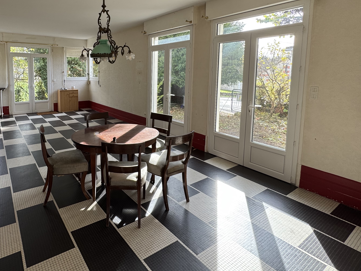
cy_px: 92
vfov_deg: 62.0
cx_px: 127
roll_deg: +0.4
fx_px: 219
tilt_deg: -4.8
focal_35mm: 21
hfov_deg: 77.0
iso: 50
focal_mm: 2.22
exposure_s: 1/99
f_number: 2.2
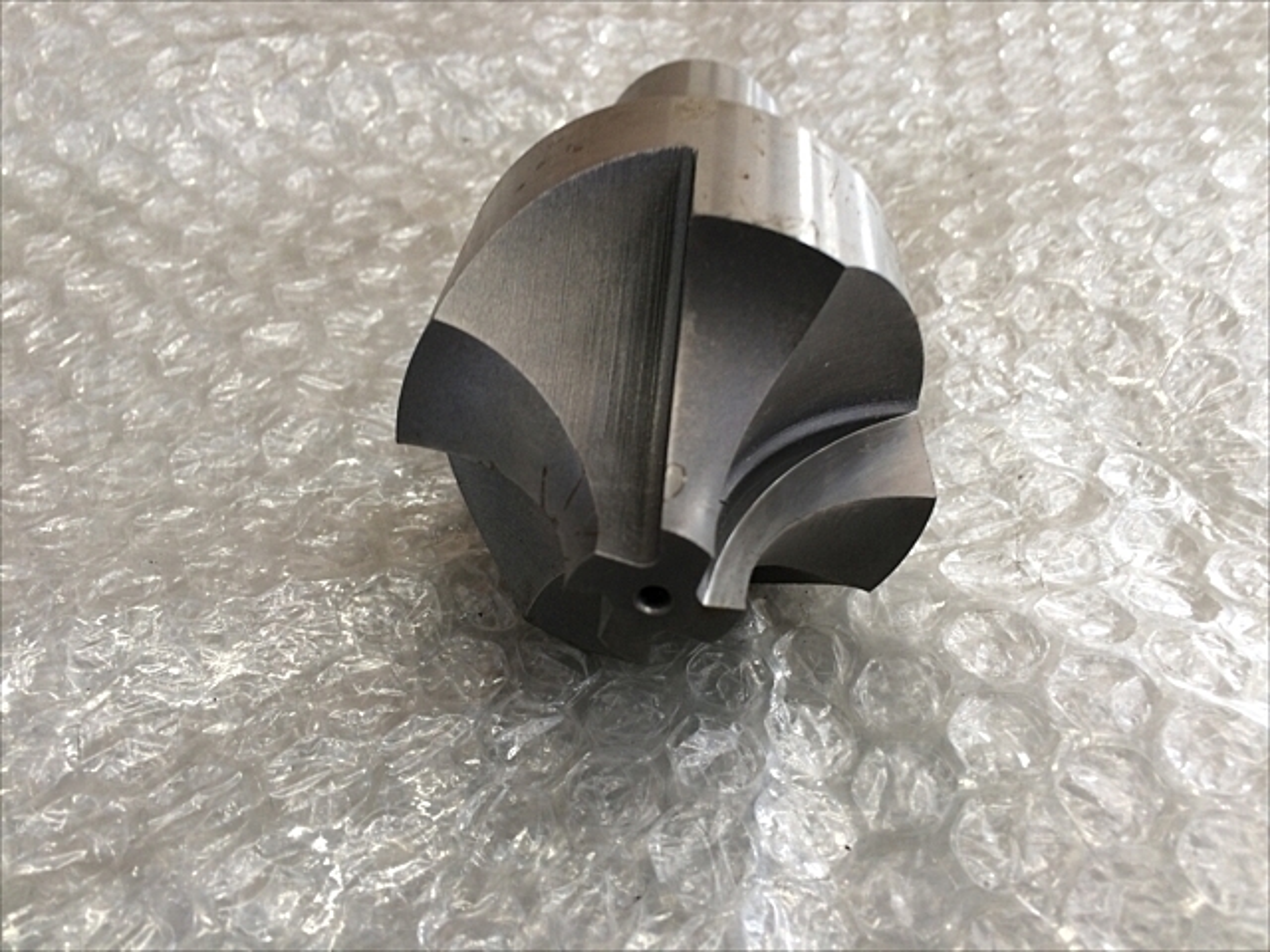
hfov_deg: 61.7
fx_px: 1064
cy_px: 476
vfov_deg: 48.2
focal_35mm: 29
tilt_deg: -48.7
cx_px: 635
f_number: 2.2
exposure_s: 1/30
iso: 64
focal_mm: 4.15
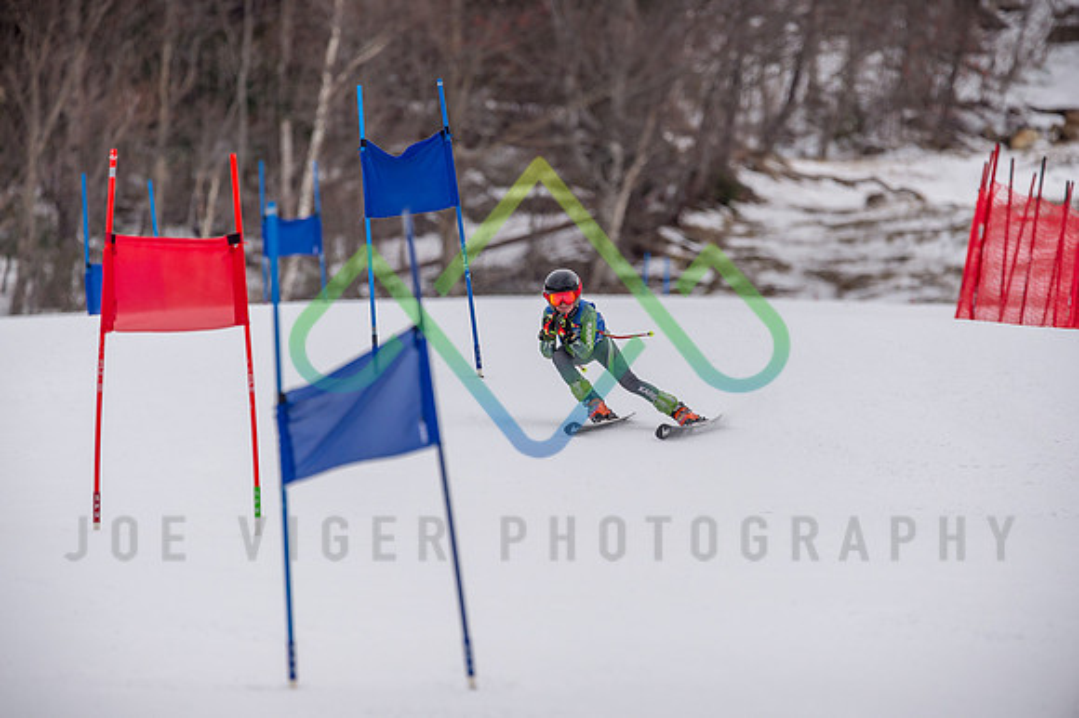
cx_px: 540
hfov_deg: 3.4
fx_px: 17972
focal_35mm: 600
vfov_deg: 2.3
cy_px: 359
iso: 800
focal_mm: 600
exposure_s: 1/2500
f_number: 6.3
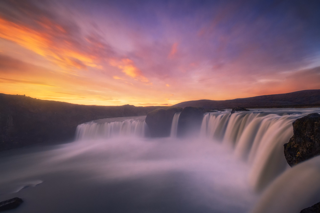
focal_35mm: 16
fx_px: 142
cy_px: 106
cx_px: 160
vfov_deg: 73.7
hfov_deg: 96.7
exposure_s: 40
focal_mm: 16
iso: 800
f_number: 14
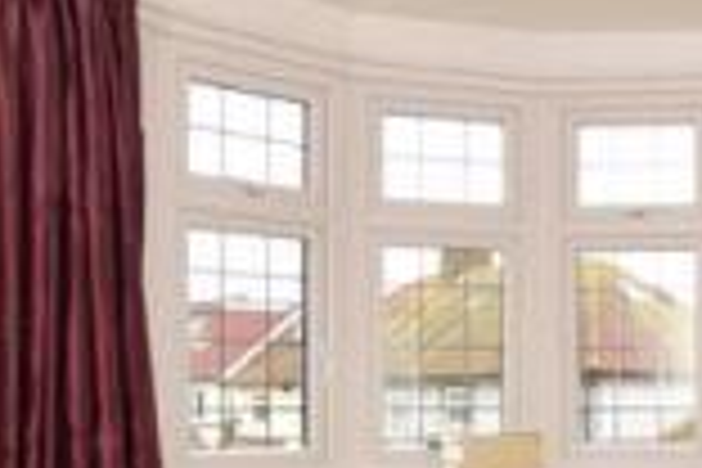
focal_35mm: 63
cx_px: 752
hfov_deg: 29.1
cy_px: 398
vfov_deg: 21.2
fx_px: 1228
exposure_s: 1/60
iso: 400
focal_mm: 10
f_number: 7.1
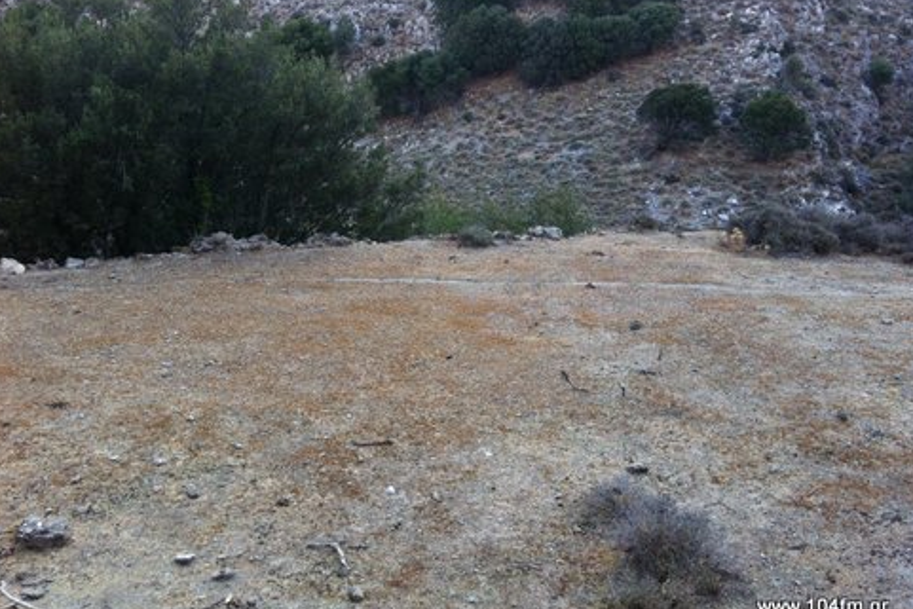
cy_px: 296
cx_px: 456
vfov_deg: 36.0
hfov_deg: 51.9
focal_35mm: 37
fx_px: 939
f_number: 2.8
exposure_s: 1/136
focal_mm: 3.85
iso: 80
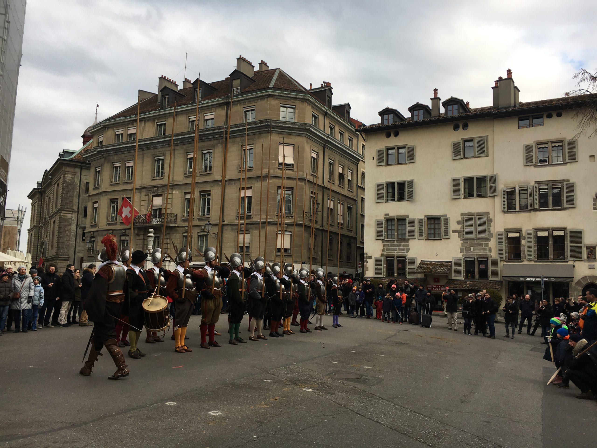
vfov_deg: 48.2
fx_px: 500
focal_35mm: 29
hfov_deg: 61.7
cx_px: 298
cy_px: 224
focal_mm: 4.15
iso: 25
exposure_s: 1/418
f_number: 2.2
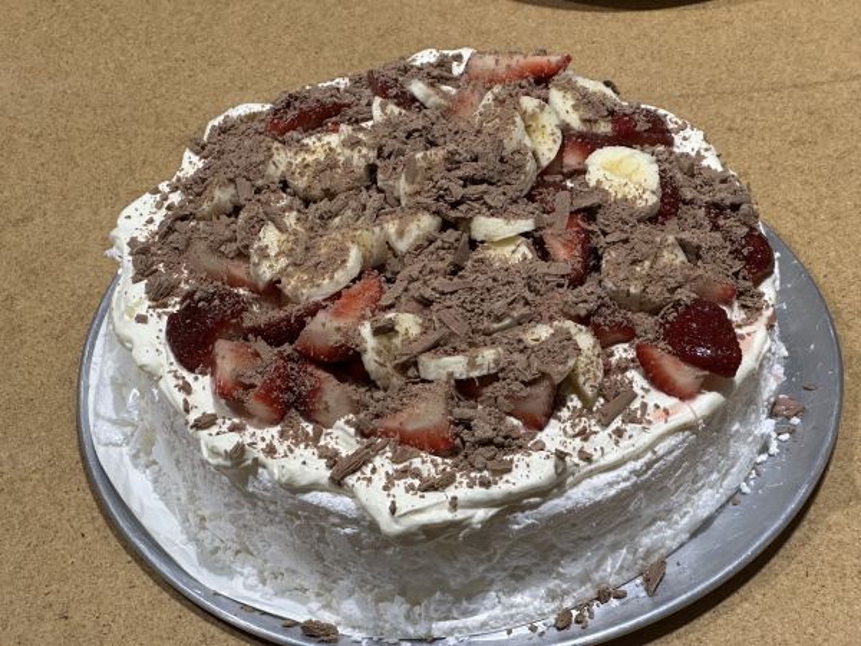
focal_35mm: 77
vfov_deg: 19.1
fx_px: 1915
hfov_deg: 25.3
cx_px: 430
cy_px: 323
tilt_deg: -44.2
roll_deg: +3.0
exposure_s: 1/51
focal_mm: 9
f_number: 2.8
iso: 320
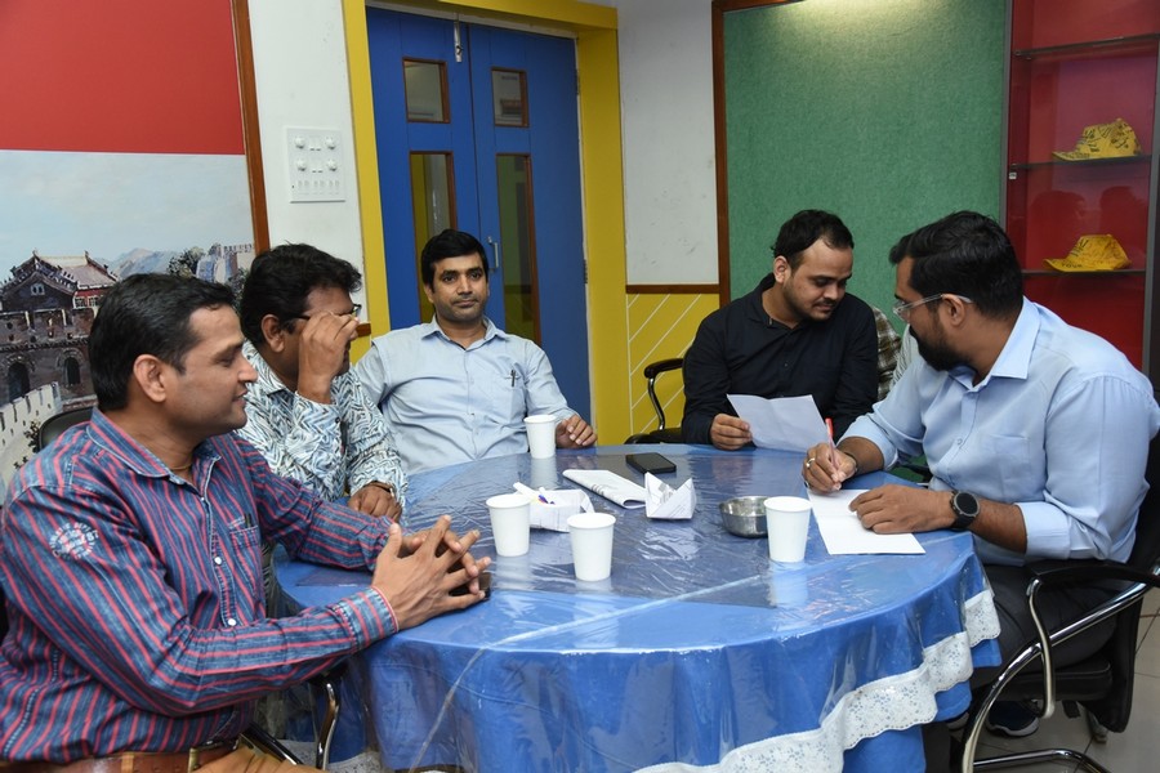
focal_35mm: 35
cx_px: 580
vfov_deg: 37.9
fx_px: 1128
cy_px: 386
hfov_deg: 54.4
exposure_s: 1/200
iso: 2500
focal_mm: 35
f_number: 5.6
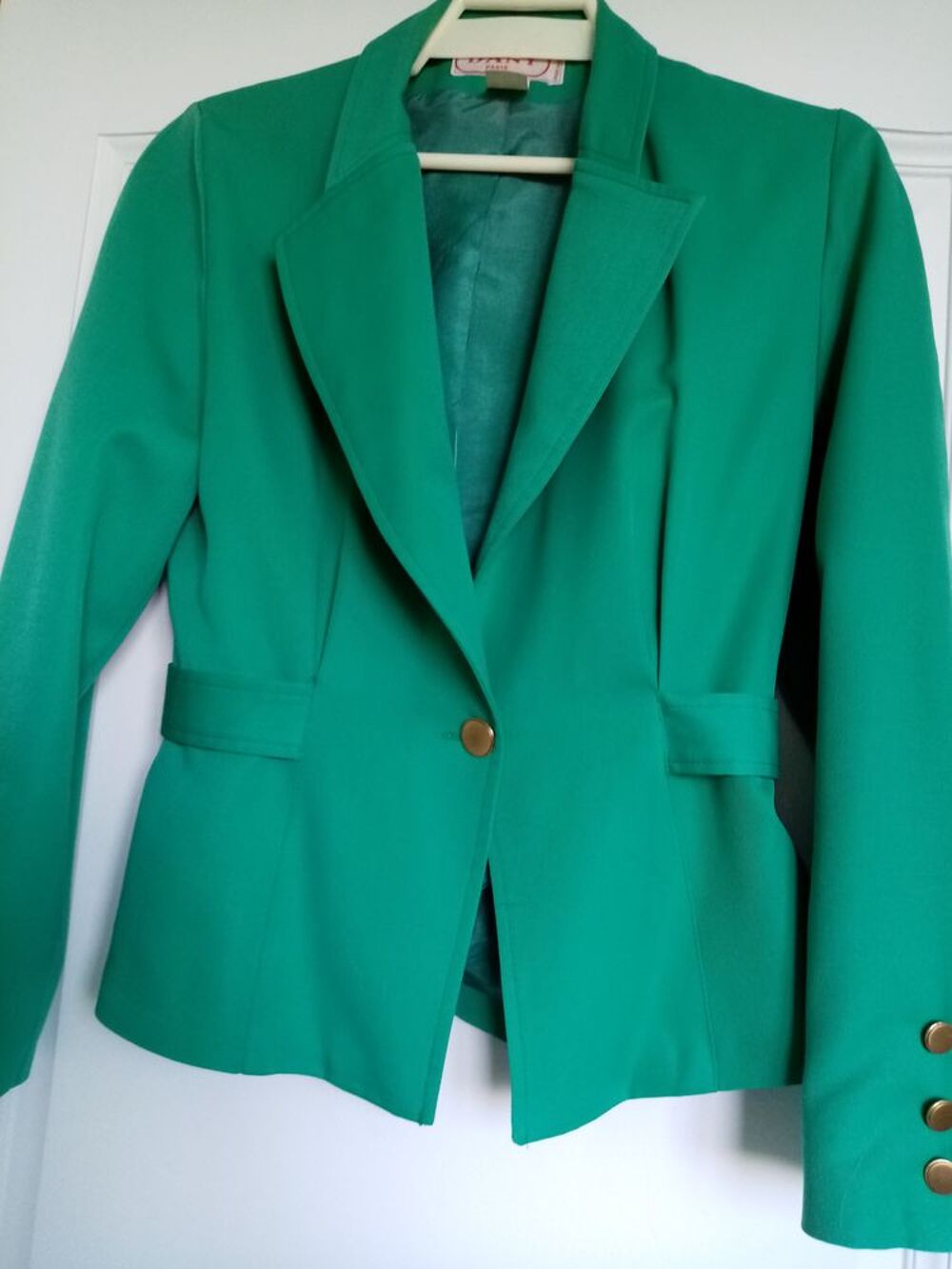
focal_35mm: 26
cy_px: 634
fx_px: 953
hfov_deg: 53.1
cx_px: 476
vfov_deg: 67.3
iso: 156
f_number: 1.8
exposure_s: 1/33.3
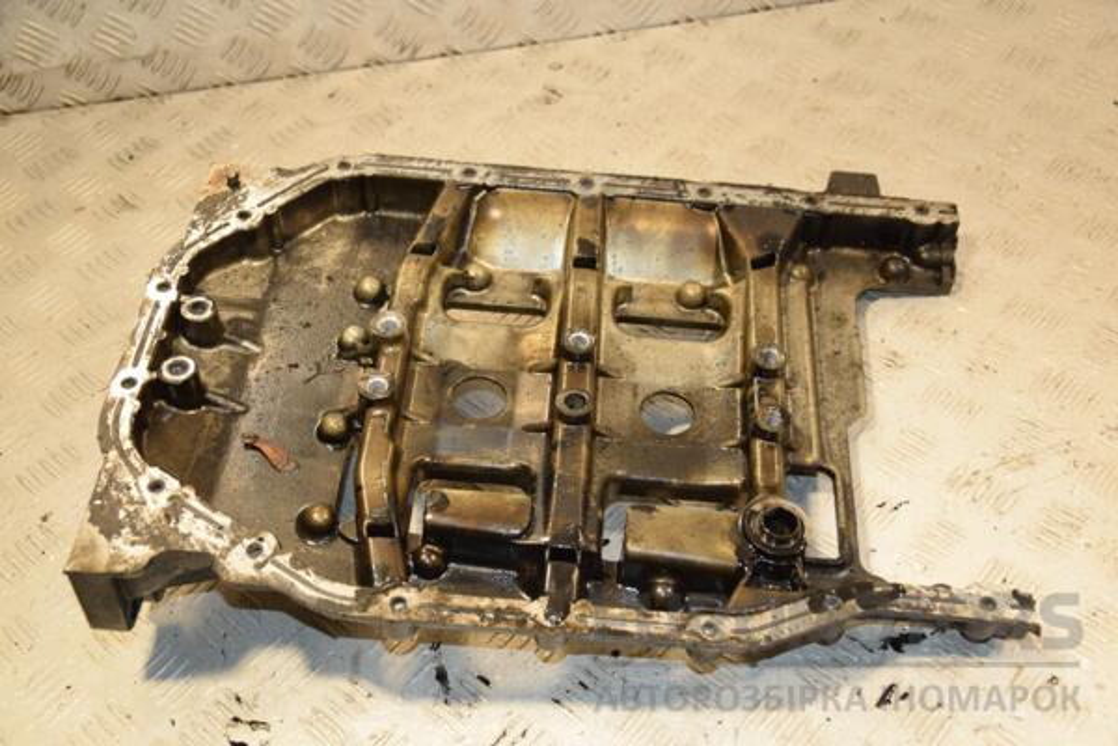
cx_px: 559
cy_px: 373
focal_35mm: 42
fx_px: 1304
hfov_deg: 46.4
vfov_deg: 31.9
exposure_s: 1/125
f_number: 5
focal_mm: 28
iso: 800
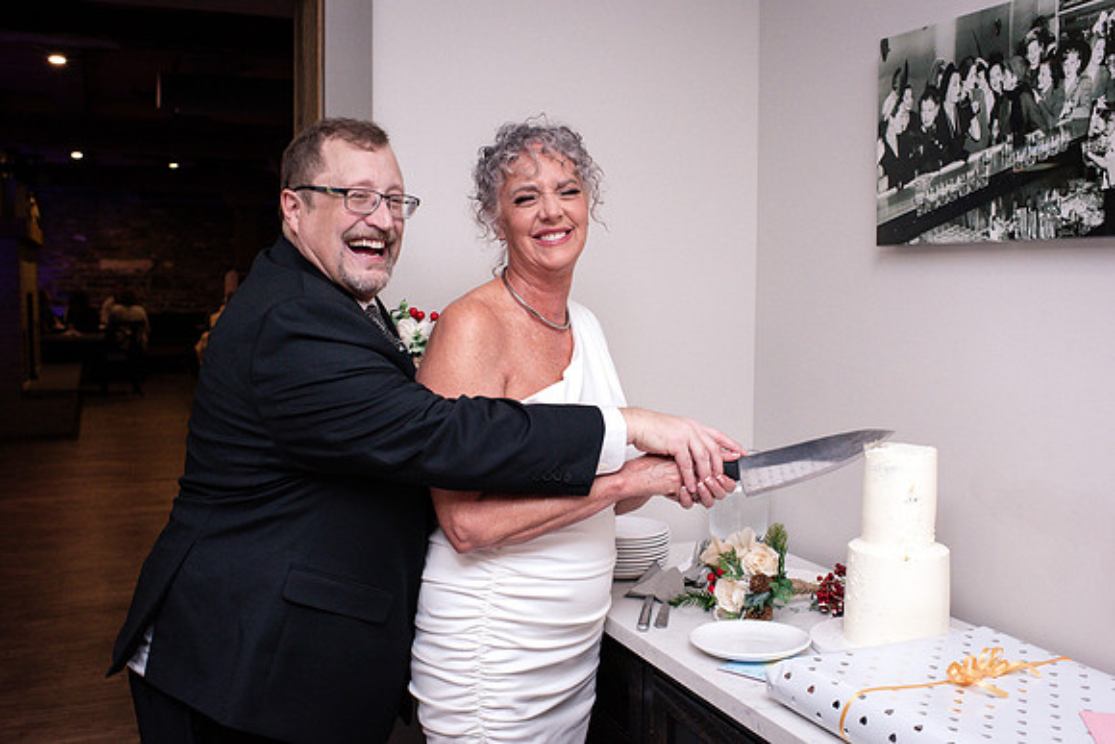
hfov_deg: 54.4
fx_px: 1084
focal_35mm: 35
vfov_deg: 37.9
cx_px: 558
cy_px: 372
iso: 2500
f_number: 5.6
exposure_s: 1/200
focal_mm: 35
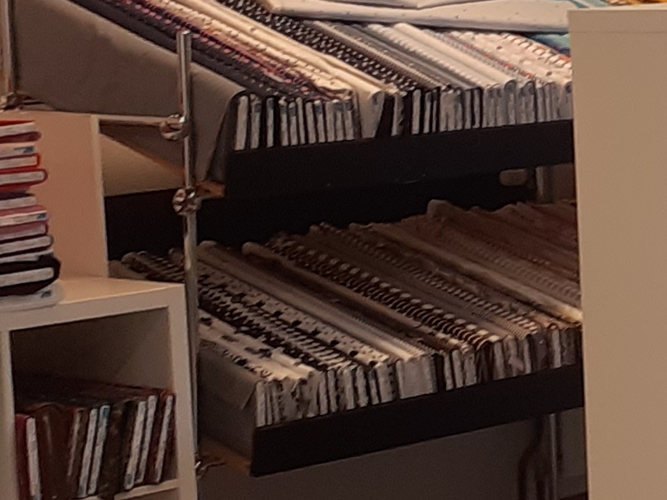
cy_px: 182
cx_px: 945
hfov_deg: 13.0
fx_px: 2793
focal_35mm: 145
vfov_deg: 10.2
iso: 64
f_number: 1.9
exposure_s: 1/50
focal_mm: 3.6
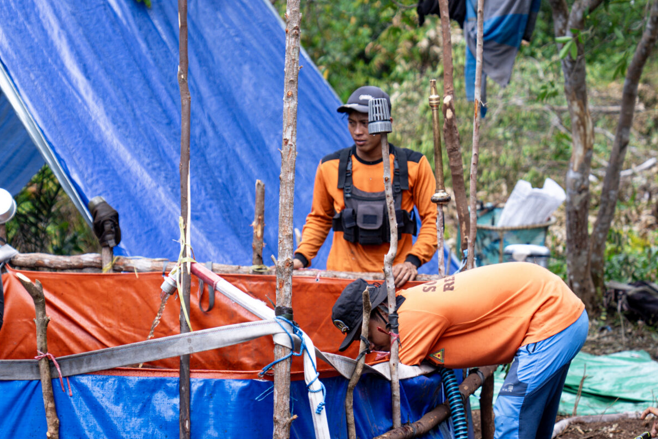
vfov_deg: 9.9
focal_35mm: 139
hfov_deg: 14.8
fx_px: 2540
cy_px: 277
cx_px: 323
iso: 100
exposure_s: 1/320
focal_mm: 65
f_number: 2.8
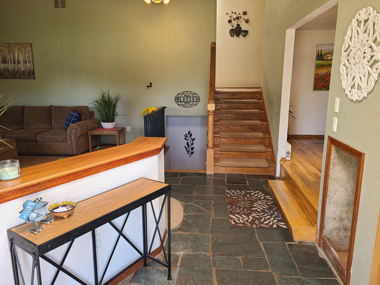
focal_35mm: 26
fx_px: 285
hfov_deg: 67.3
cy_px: 142
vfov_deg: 53.1
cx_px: 190
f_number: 1.8
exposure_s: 1/60
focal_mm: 5.4
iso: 80
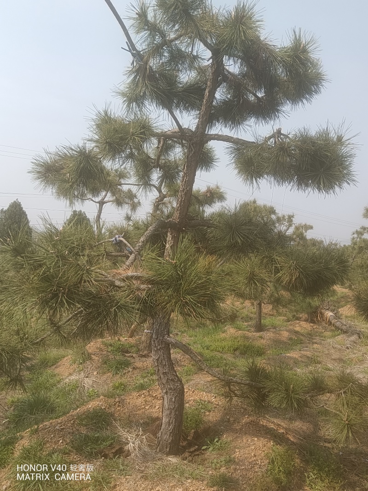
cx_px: 184
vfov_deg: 65.3
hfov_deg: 51.3
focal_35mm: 27
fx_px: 383
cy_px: 246
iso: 100
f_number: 1.9
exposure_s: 1/721
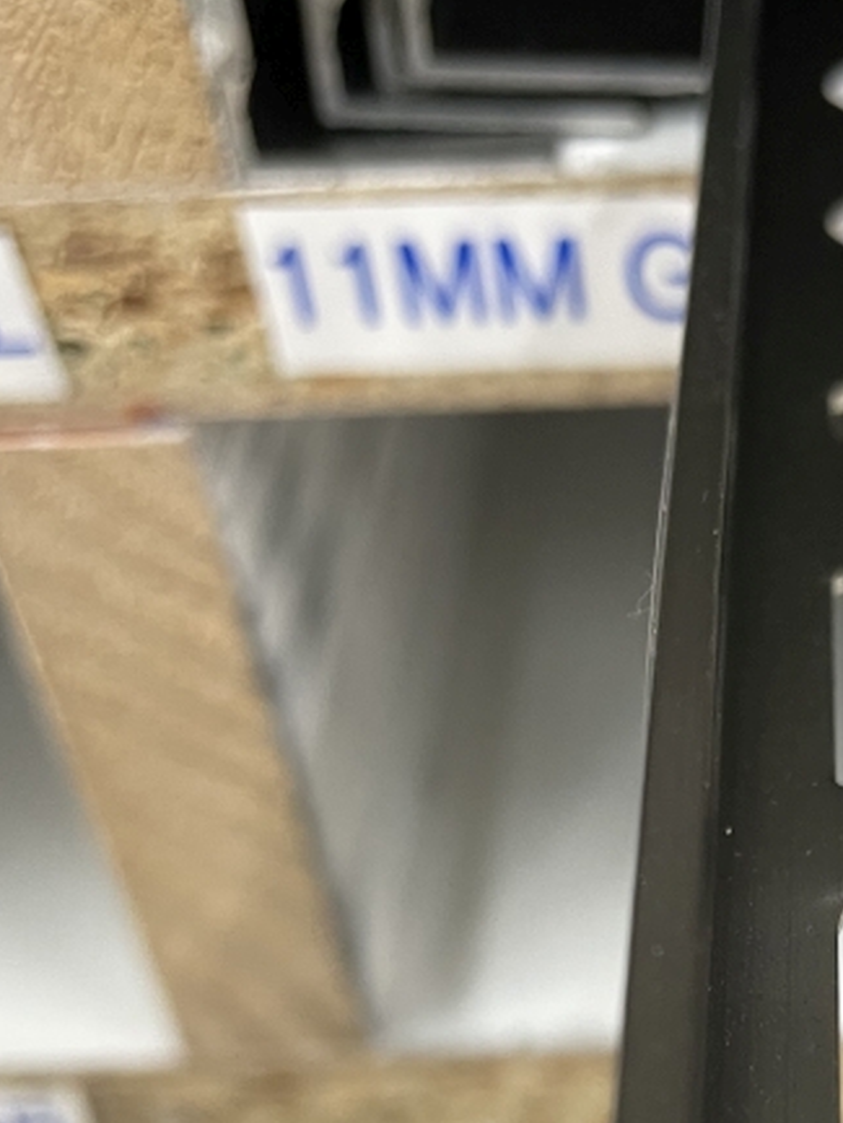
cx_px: 861
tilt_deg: -47.5
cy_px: 1056
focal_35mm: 60
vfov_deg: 30.4
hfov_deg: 23.3
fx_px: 1947
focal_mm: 4.2
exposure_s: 1/50
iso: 160
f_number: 1.6
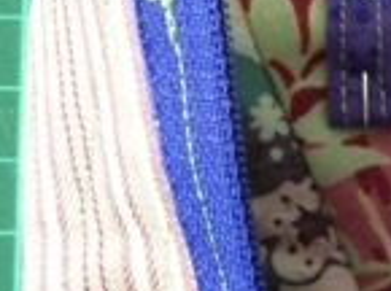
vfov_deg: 10.8
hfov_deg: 14.1
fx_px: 1544
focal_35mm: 137
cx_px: 434
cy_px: 116
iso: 400
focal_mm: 5.5
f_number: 2.8
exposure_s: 1/10
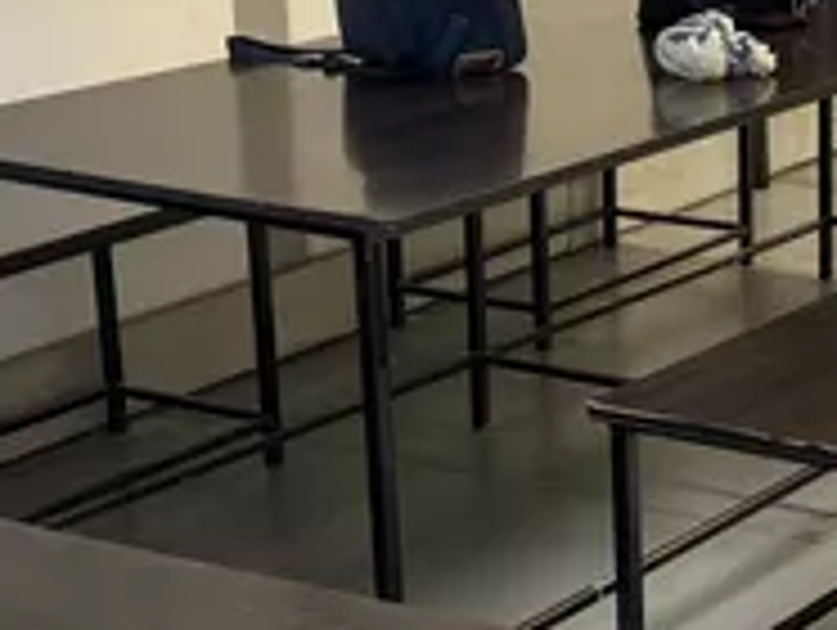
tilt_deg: -15.2
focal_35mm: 103
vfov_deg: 14.4
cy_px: 297
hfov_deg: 18.8
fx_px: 2494
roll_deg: +2.1
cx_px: 738
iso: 200
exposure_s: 1/50
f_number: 1.78
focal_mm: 6.76
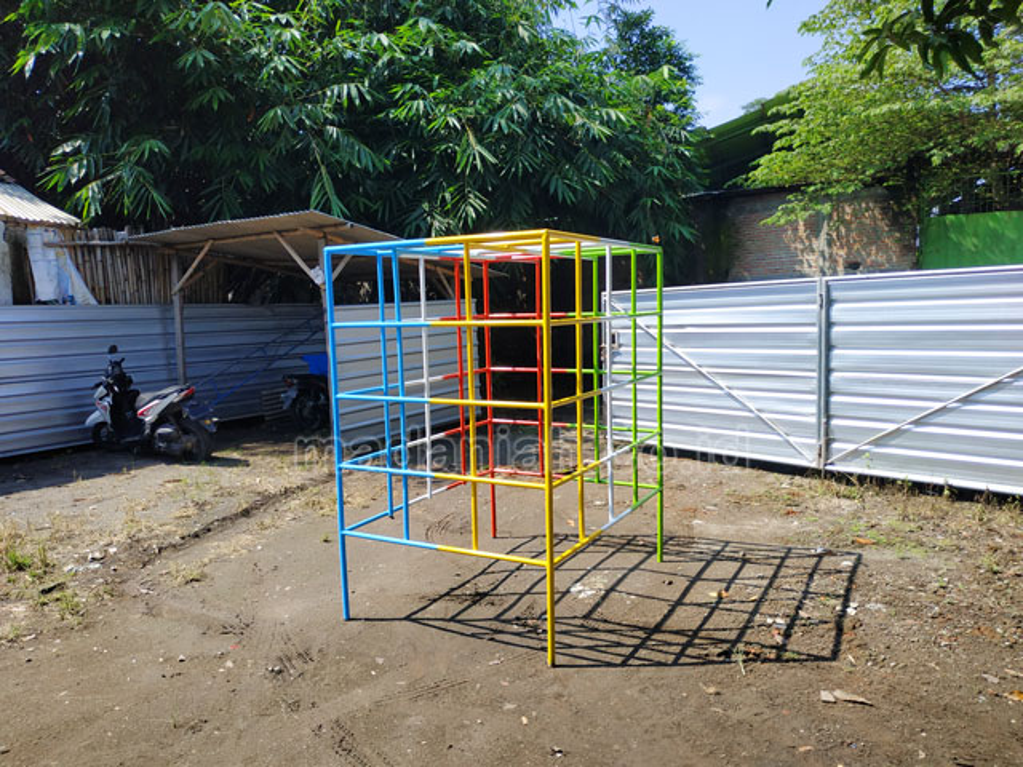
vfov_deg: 56.8
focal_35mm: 24
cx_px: 512
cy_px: 384
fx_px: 709
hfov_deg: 71.6
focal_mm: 3.94
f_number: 1.9
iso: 200
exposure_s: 1/1928
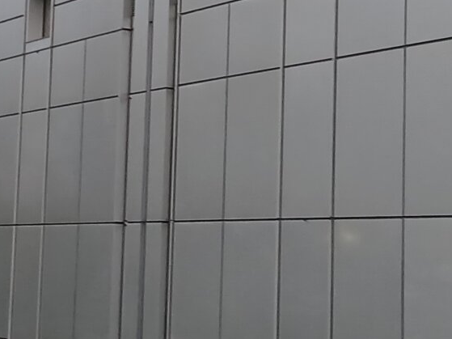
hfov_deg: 16.4
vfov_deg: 12.4
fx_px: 1554
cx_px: 55
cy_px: 57
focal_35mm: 119
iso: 80
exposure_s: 1/50
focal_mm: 3.86
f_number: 1.8
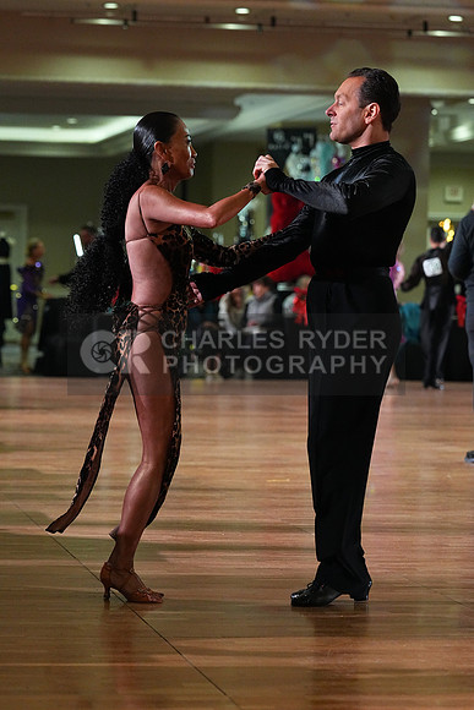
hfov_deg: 10.3
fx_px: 2625
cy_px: 355
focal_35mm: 133
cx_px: 237
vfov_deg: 15.4
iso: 8000
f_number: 5
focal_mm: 133
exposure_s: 1/400
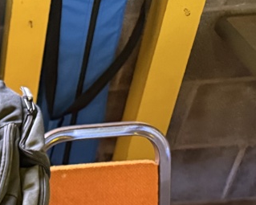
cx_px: -248
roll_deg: +6.8
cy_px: 387
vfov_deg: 13.8
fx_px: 735
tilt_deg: -44.3
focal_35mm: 97
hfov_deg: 15.8
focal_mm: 6.76
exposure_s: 1/60
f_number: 1.78
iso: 500
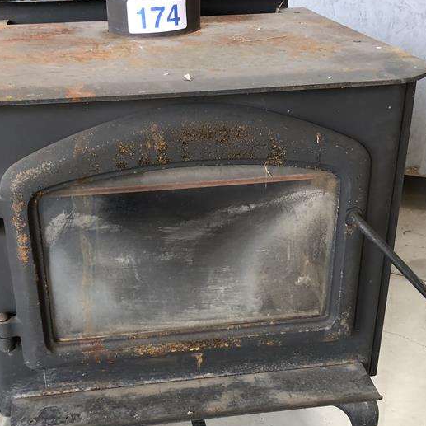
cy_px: 253
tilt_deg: -26.0
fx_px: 682
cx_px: 175
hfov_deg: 34.6
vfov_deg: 34.6
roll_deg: +2.3
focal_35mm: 49
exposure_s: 1/24
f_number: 1.8
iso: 40
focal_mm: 4
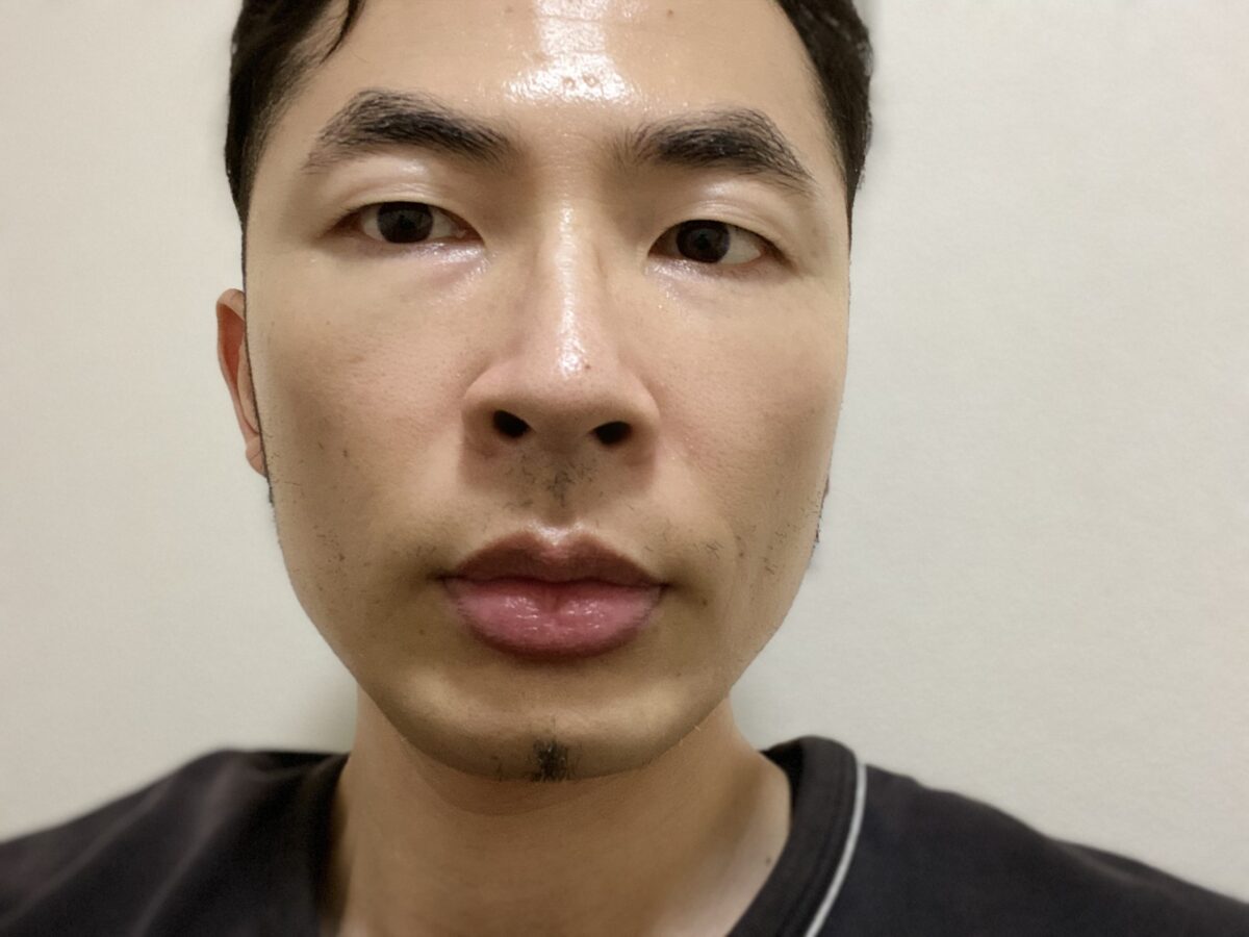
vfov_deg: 46.8
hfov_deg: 60.0
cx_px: 624
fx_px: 1082
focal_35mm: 30
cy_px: 468
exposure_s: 1/33
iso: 320
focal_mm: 2.71
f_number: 2.2
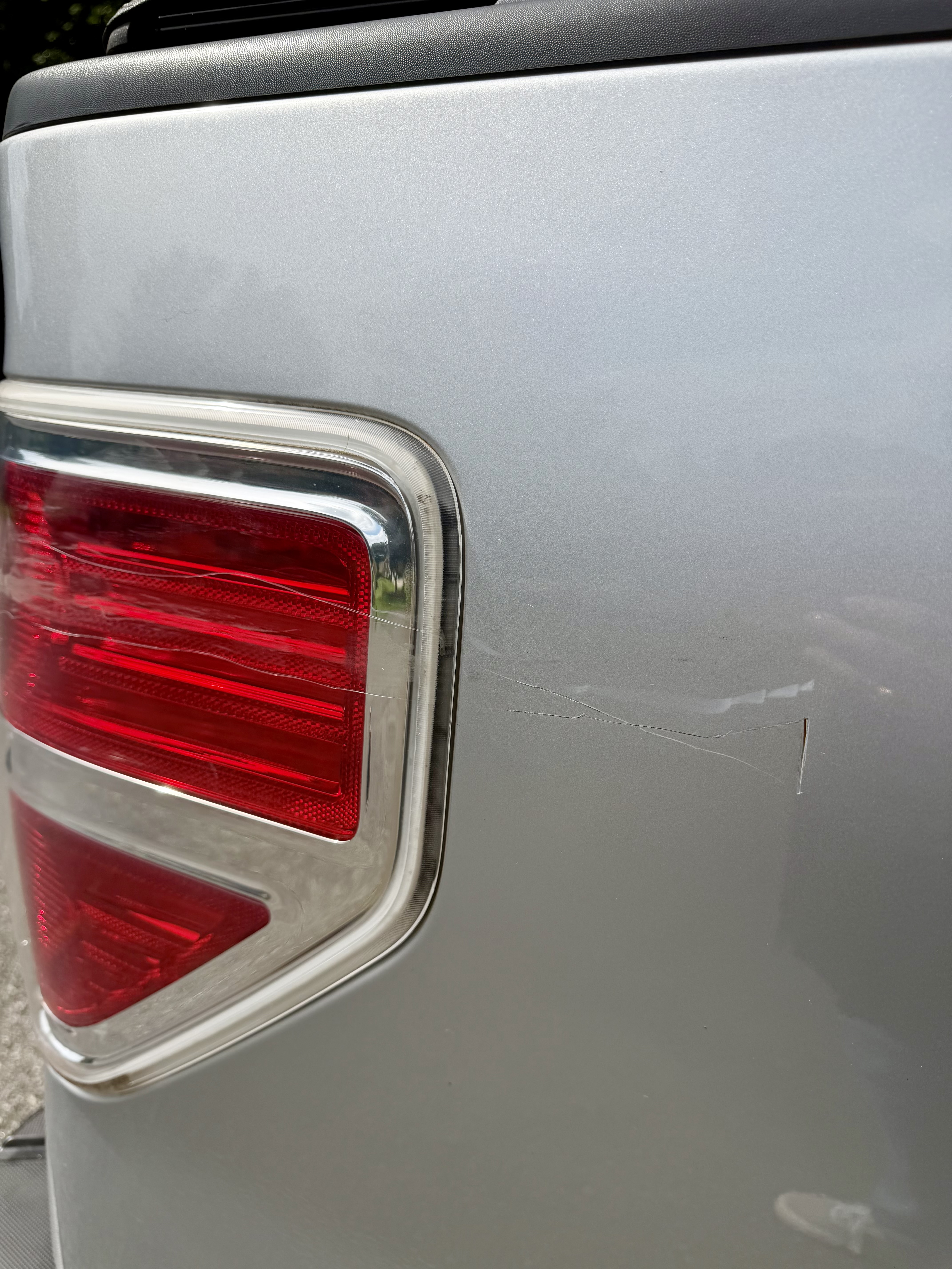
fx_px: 880
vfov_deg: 71.6
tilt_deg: -16.4
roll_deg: -2.1
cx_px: 476
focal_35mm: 24
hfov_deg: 56.8
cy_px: 634
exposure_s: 1/4167
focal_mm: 6.76
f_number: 1.78
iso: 80
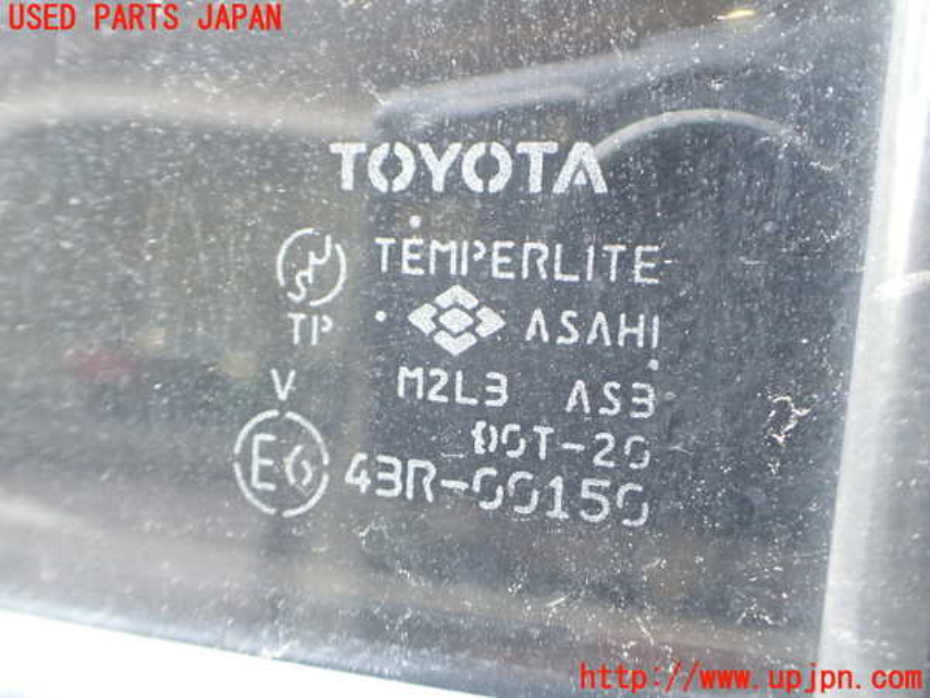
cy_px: 349
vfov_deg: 46.8
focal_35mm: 30
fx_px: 806
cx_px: 465
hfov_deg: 60.0
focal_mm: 5.4
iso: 800
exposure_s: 1/100
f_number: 2.3
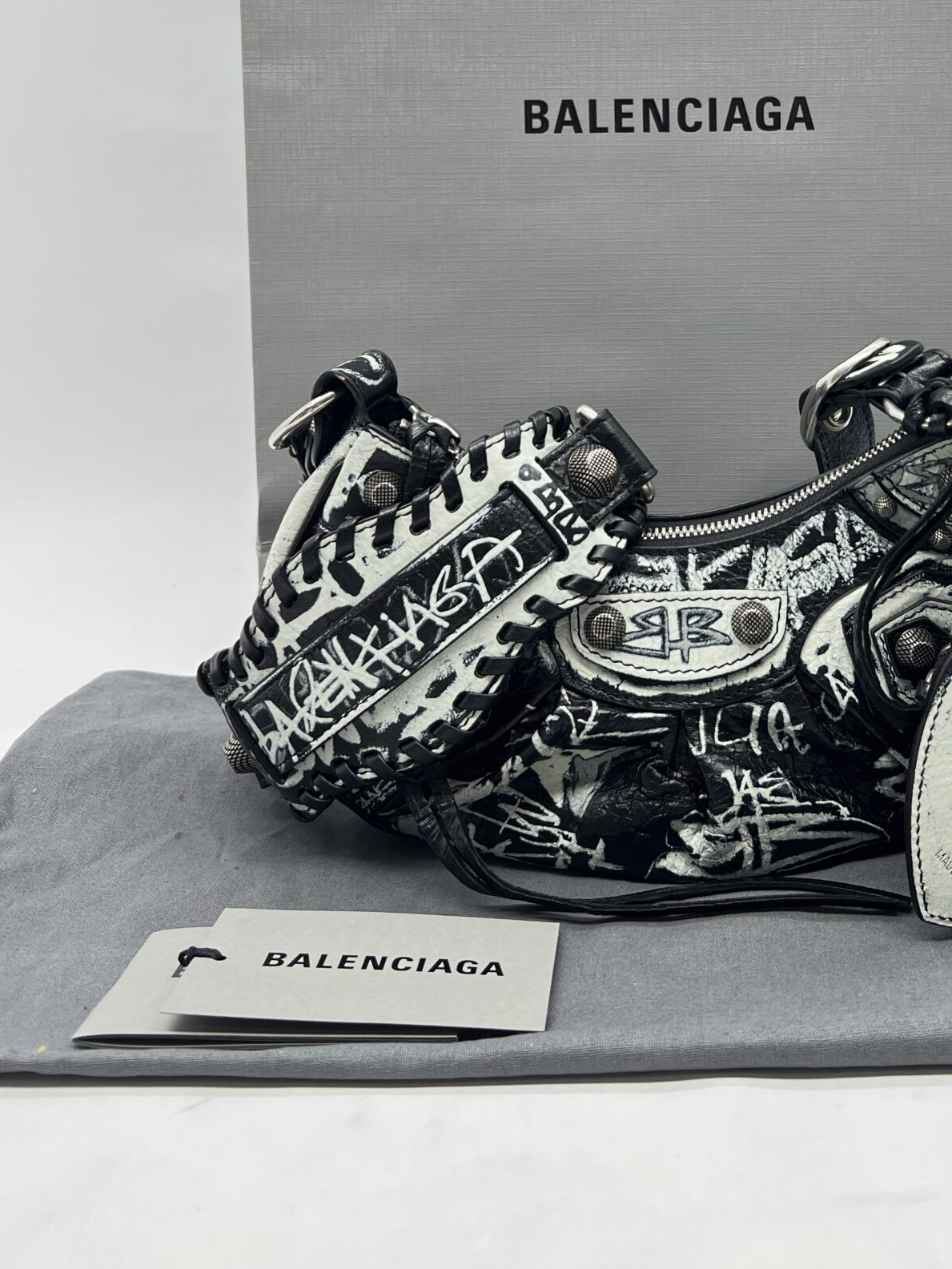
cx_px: 702
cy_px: 272
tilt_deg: -4.5
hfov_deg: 33.7
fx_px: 1540
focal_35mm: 42
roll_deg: -0.1
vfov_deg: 42.9
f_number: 1.5
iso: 50
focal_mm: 5.7
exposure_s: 1/100
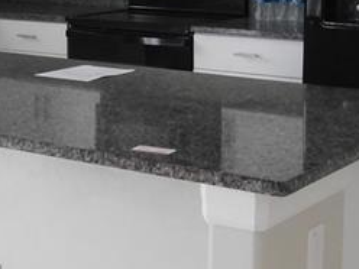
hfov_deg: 20.4
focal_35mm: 95
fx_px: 985
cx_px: 65
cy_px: -16
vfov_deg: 15.2
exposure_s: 1/30
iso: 250
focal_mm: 4
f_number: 3
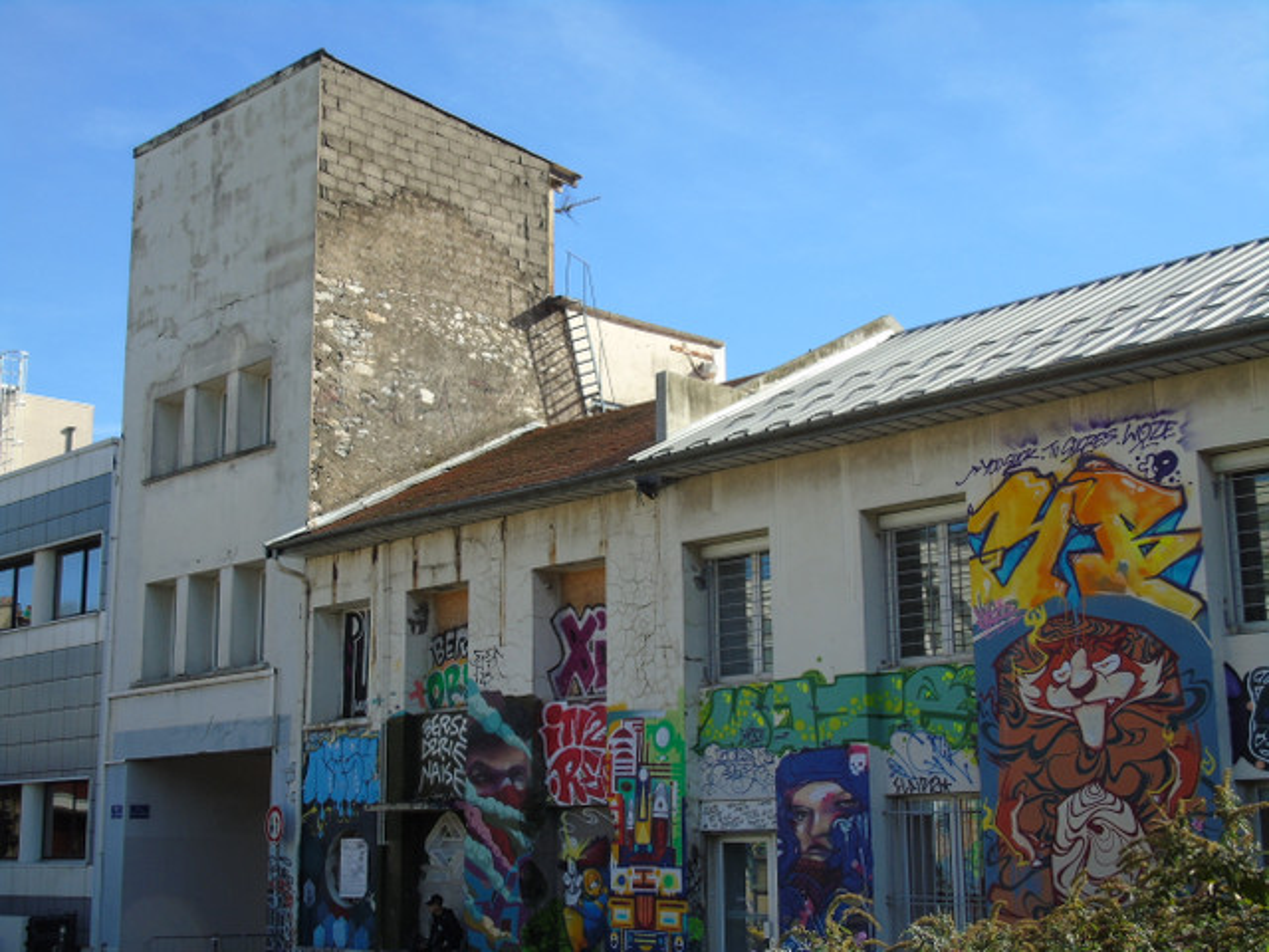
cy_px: 476
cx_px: 634
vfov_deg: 31.5
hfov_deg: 41.2
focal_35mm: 46
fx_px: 1686
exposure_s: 1/400
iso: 80
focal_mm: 8.2
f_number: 4.1
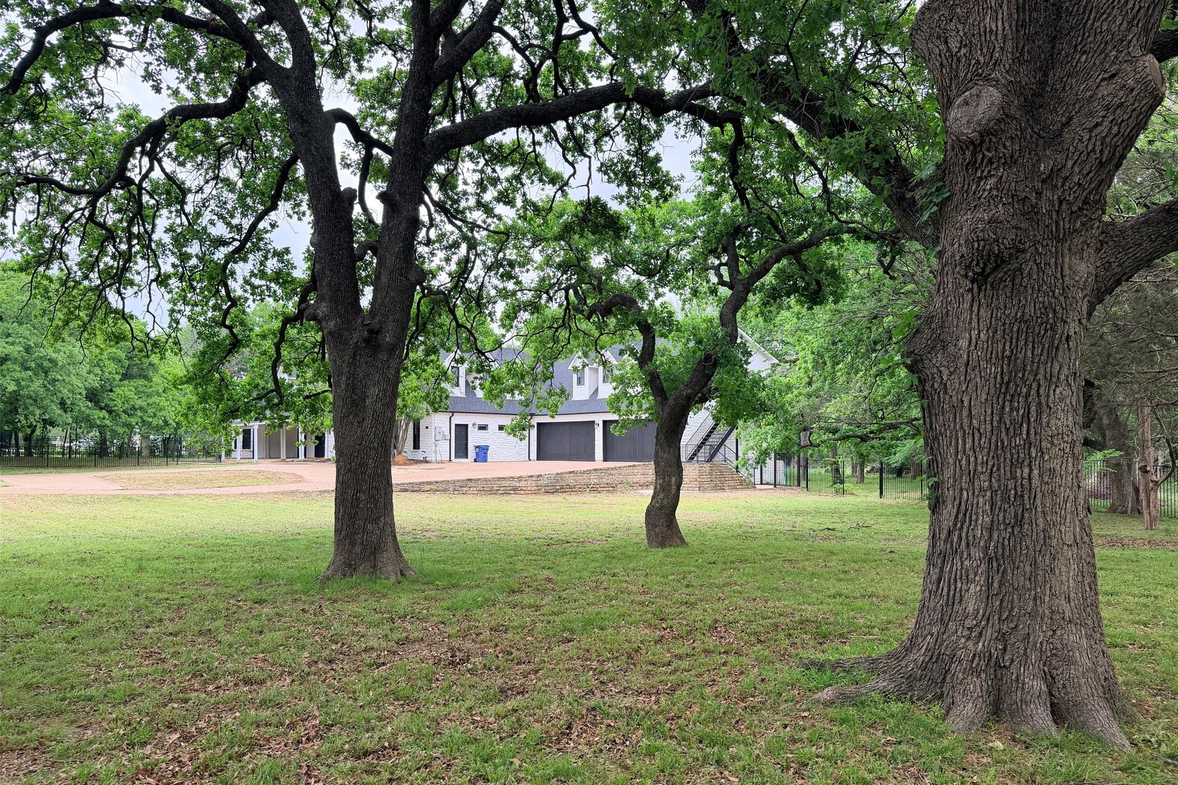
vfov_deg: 51.2
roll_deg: -0.5
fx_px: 818
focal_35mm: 25
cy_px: 423
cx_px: 589
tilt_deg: +1.2
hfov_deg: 71.5
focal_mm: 6.76
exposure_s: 1/979
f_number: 1.78
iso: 100
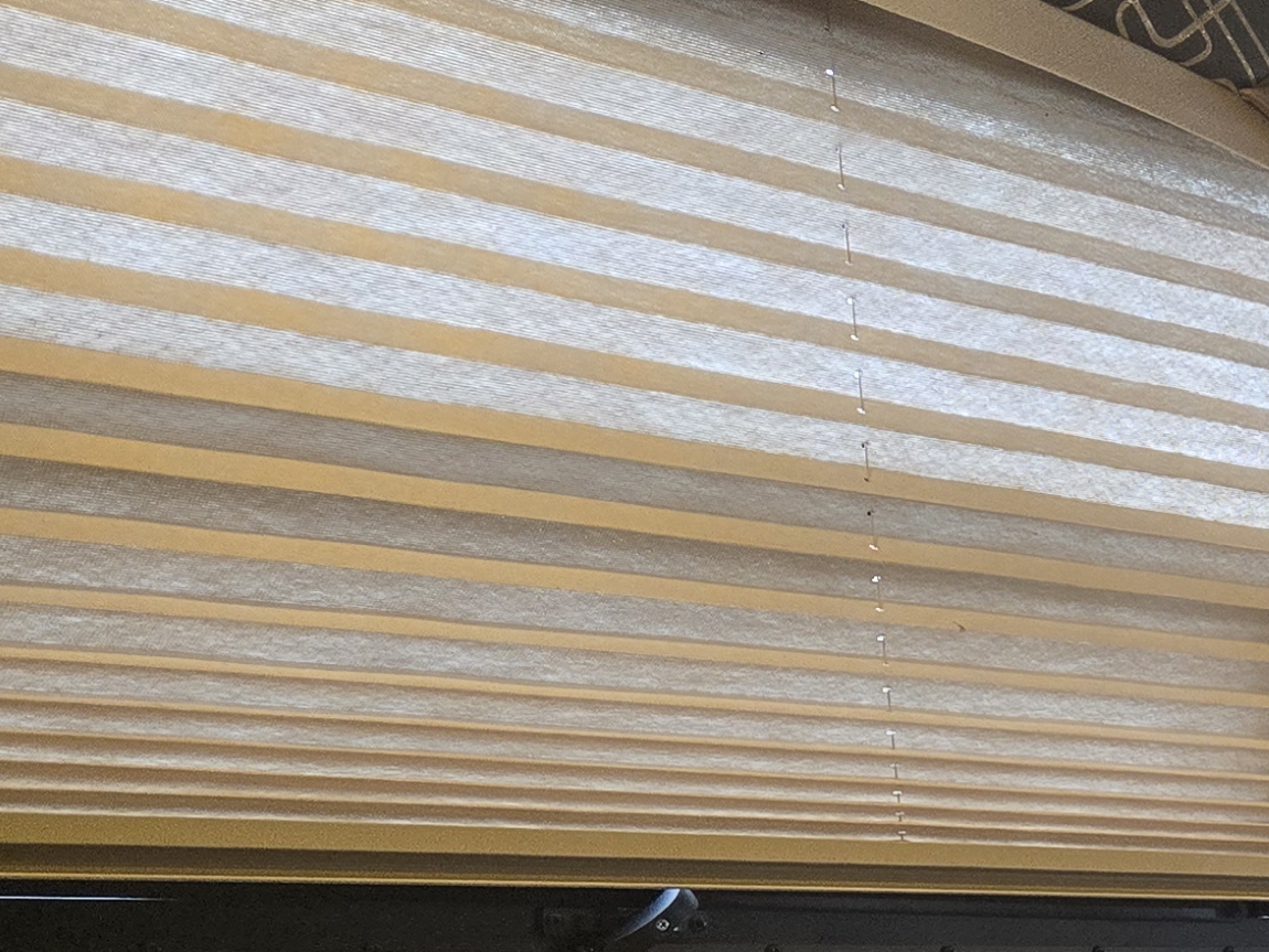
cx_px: 2198
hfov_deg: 19.3
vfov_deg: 17.7
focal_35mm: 80
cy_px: 1101
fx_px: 2933
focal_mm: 5.4
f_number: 1.8
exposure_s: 1/180
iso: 200
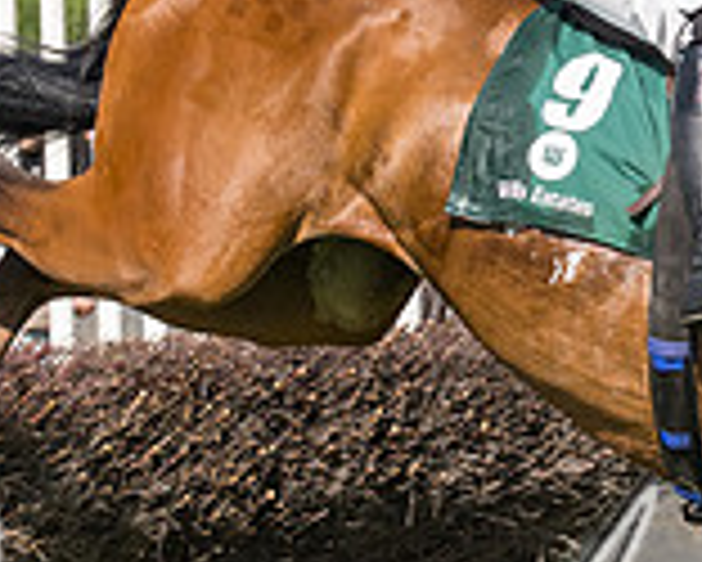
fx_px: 7401
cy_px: 281
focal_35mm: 356
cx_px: 951
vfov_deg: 4.4
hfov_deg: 5.4
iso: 400
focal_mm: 70
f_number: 5
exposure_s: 1/2000
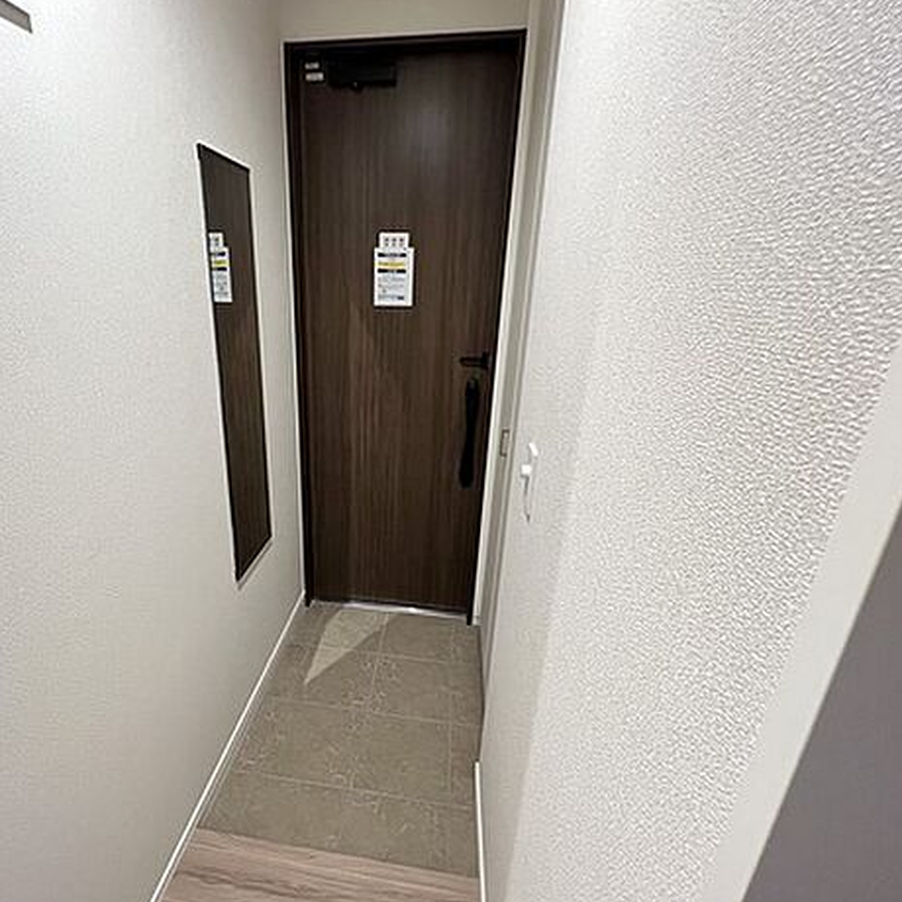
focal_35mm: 16
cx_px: 373
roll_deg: -0.6
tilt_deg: -20.3
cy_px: 459
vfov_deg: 87.4
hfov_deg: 86.6
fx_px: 472
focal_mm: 1.57
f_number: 1.8
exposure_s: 1/60
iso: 800
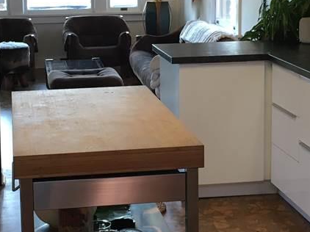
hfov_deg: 22.3
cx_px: 138
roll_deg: +0.1
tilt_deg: -9.3
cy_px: 73
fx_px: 788
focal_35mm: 88
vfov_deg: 16.7
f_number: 2.2
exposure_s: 1/30
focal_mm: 4.15
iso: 64
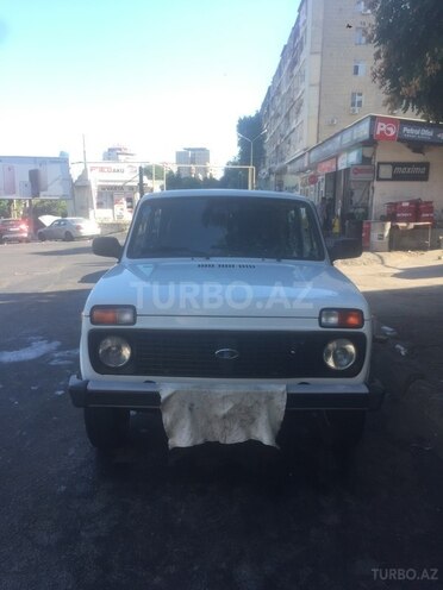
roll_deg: -1.7
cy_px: 295
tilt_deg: -11.8
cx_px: 222
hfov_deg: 48.2
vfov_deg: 61.7
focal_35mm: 29
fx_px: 495
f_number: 2.2
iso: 32
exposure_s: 1/395
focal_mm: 4.15
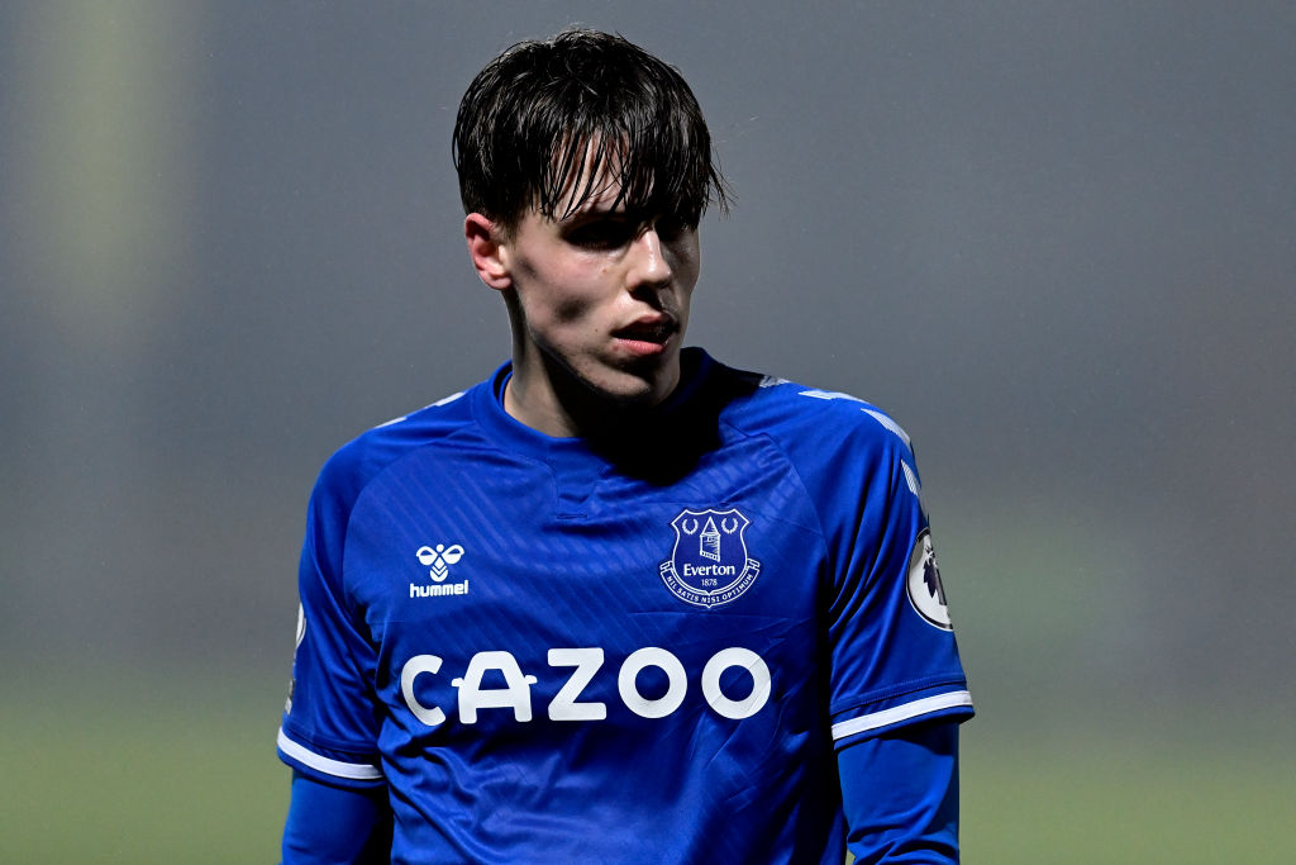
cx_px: 648
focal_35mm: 400
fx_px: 14401
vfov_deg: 3.4
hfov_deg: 5.2
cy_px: 432
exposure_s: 1/1250
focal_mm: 400
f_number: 2.8
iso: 6400
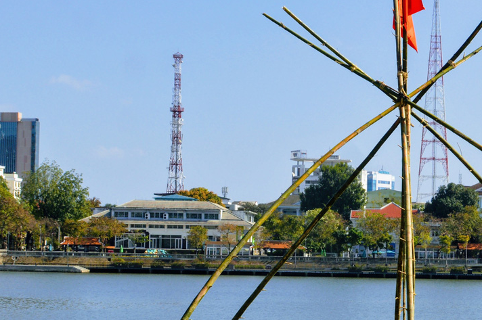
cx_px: 382
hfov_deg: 17.2
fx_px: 1578
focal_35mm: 118
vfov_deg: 11.6
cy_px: 213
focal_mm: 28
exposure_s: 1/250
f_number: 8
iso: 100
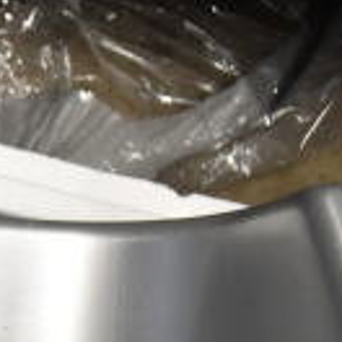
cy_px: 315
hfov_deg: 13.5
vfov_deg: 16.2
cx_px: -383
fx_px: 1185
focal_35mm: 106
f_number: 3.5
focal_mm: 18
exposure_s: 1/50
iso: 1600
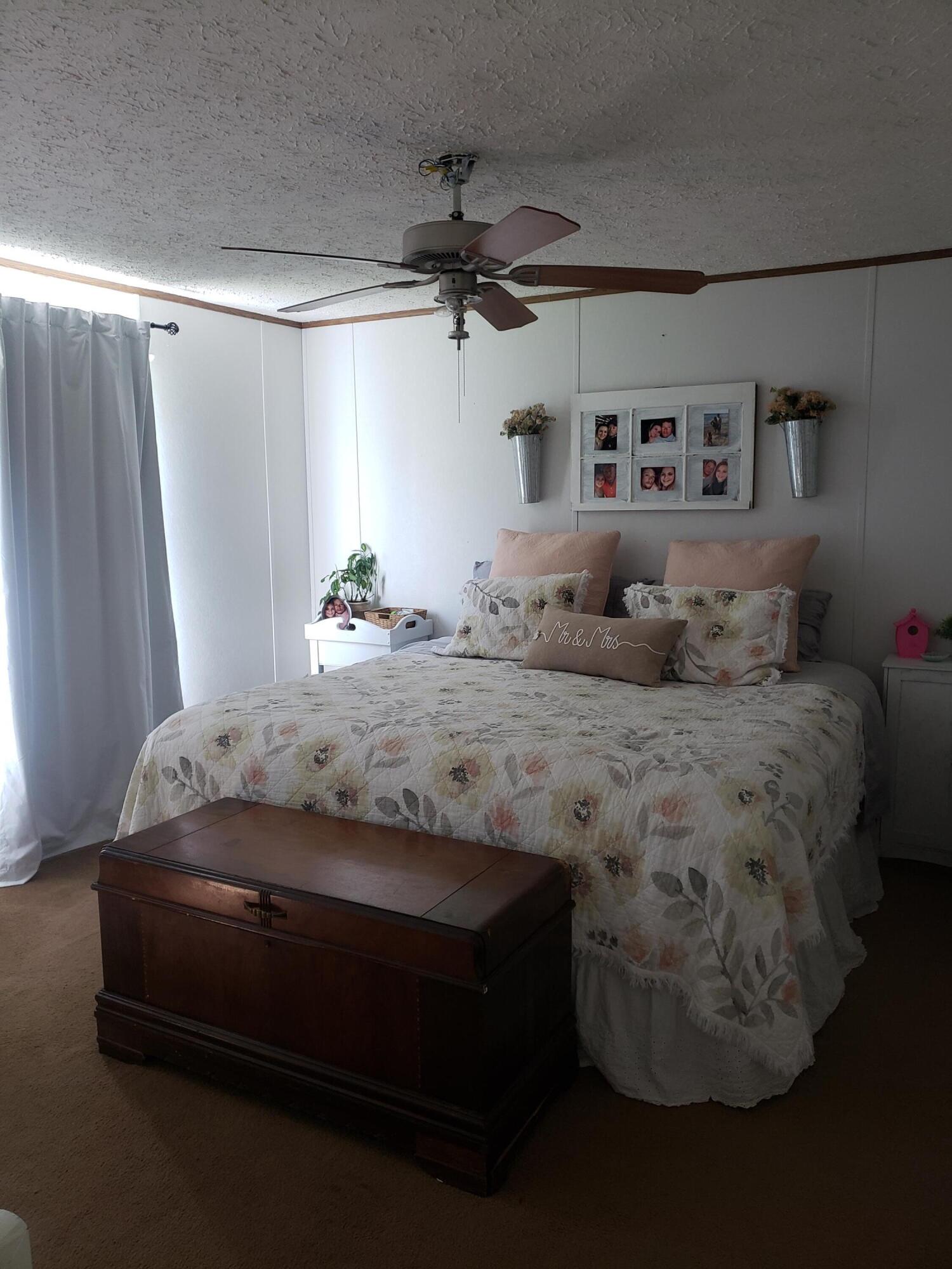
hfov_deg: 53.1
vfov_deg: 67.3
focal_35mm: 26
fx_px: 953
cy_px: 634
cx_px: 476
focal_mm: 4.3
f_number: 1.5
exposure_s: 1/50
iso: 200
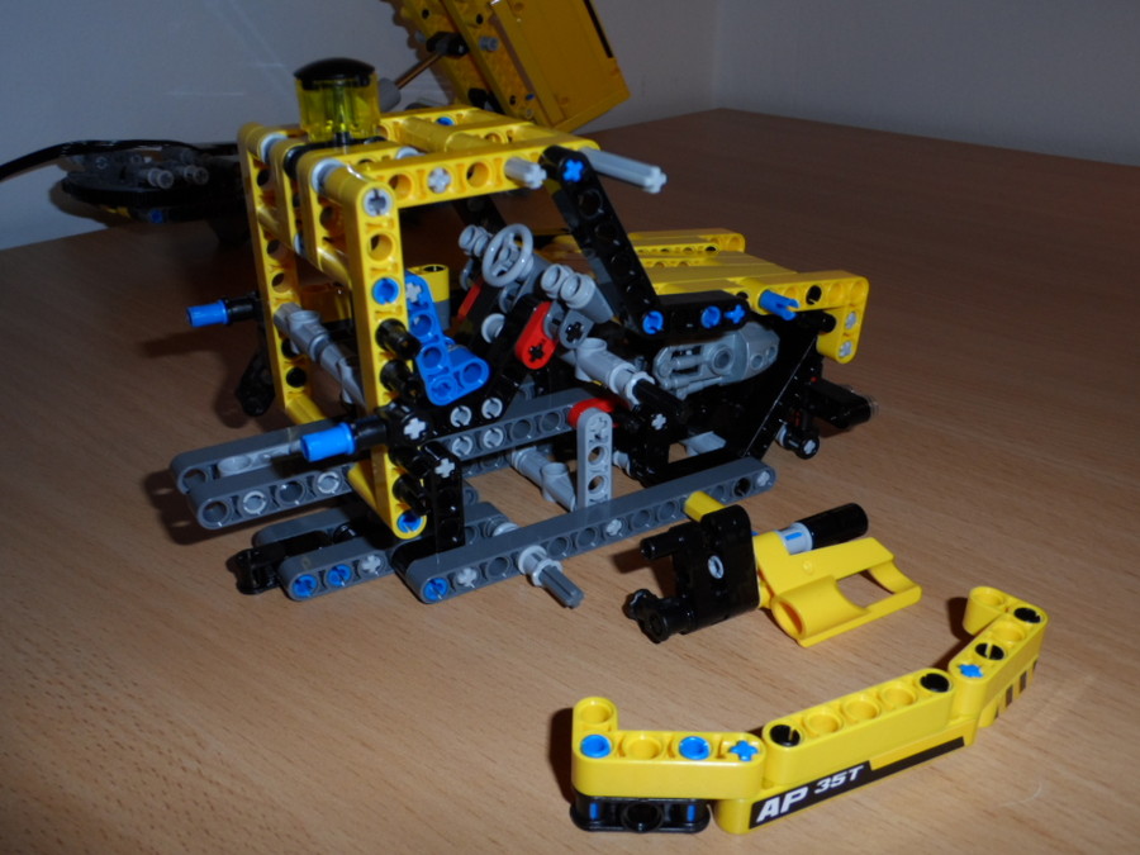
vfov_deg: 44.2
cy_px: 428
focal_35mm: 32
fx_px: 1054
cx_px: 570
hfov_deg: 56.8
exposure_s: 1/45
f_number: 3.4
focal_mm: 5.3
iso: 100
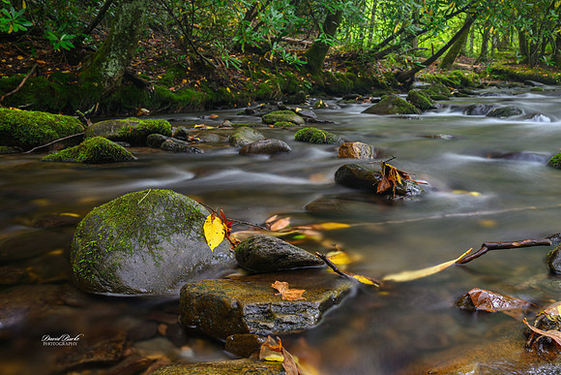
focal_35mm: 33
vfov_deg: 40.0
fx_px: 514
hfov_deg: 57.2
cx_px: 280
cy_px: 188
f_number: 11
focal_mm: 33
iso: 64
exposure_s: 8
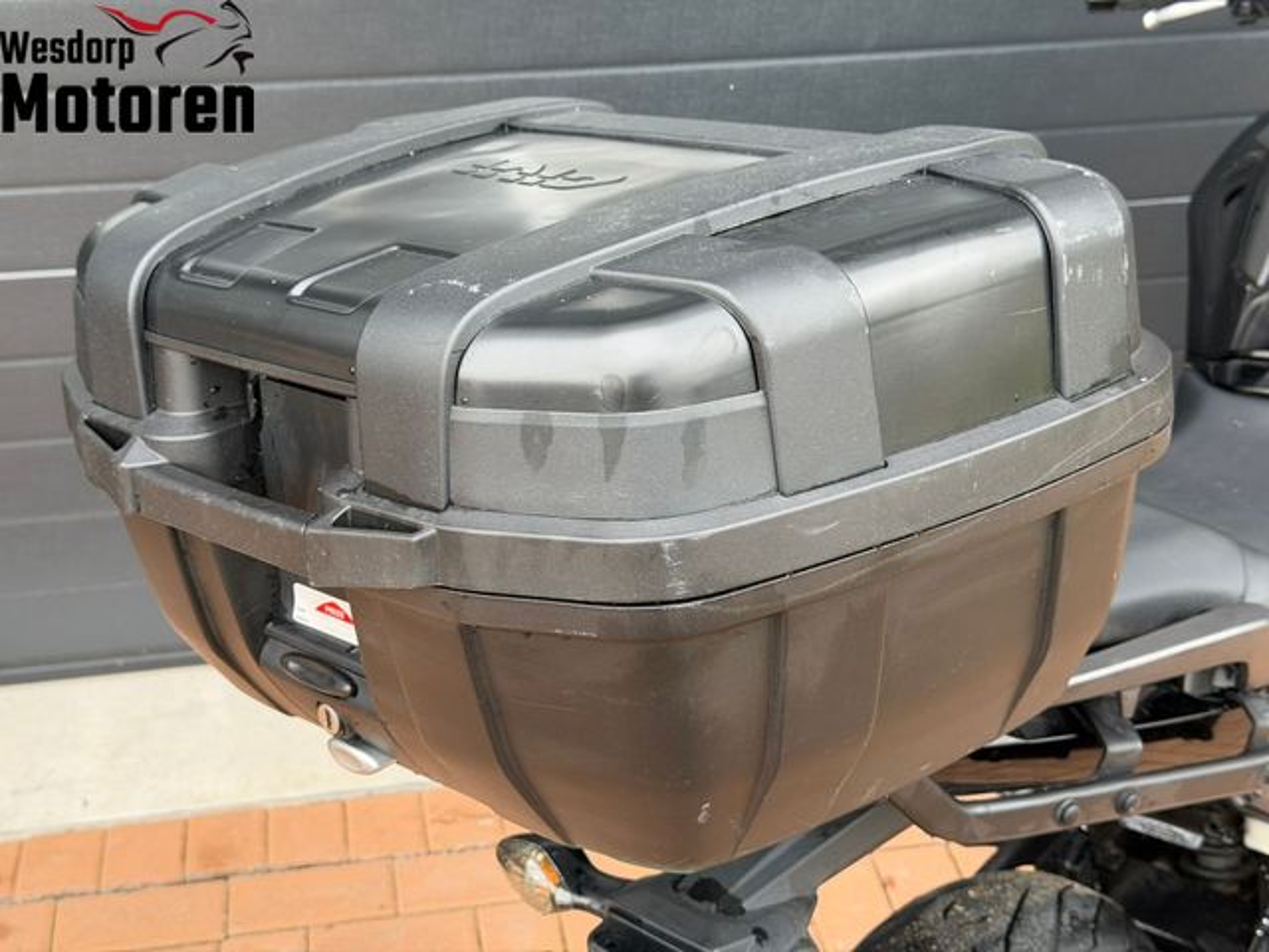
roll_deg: +0.2
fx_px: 1760
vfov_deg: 30.3
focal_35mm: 48
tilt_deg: -30.7
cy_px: 476
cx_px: 634
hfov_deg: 39.7
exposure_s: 1/264
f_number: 1.78
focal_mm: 6.76
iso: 80
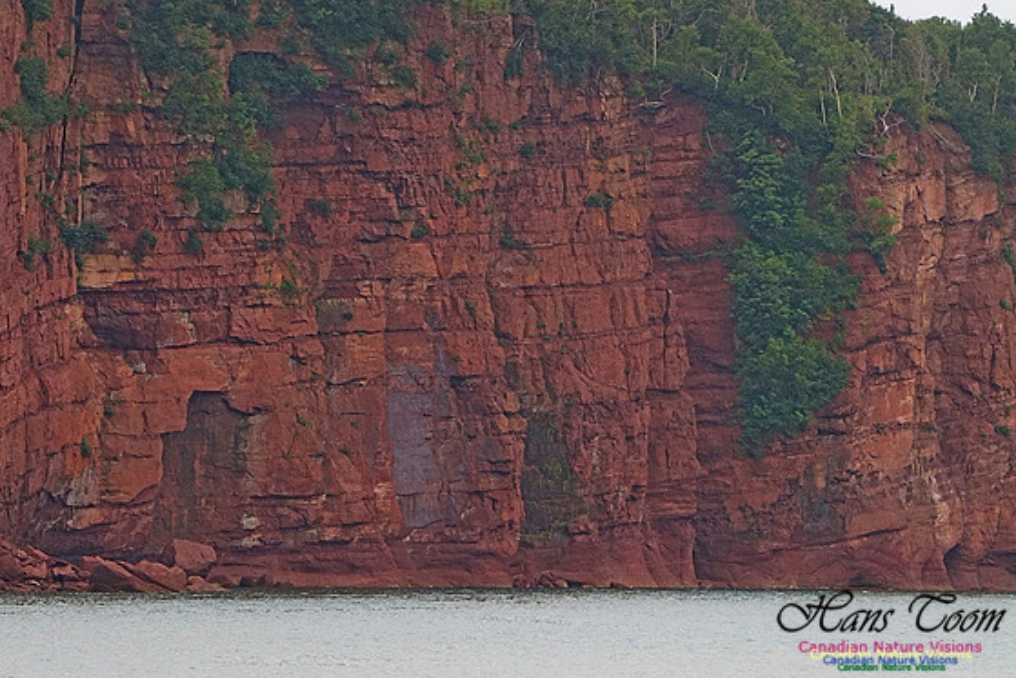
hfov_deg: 6.3
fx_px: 9230
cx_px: 491
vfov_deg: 4.2
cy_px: 337
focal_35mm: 327
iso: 1000
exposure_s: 1/125
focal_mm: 210
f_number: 14
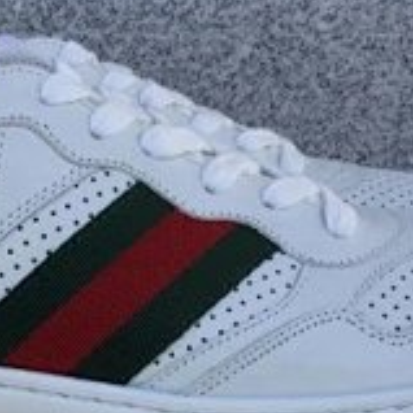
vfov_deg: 15.5
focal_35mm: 110
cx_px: 91
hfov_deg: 15.7
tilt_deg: -16.5
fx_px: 1485
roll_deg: +0.1
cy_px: 436
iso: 25
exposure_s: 1/448
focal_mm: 3.3
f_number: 2.4
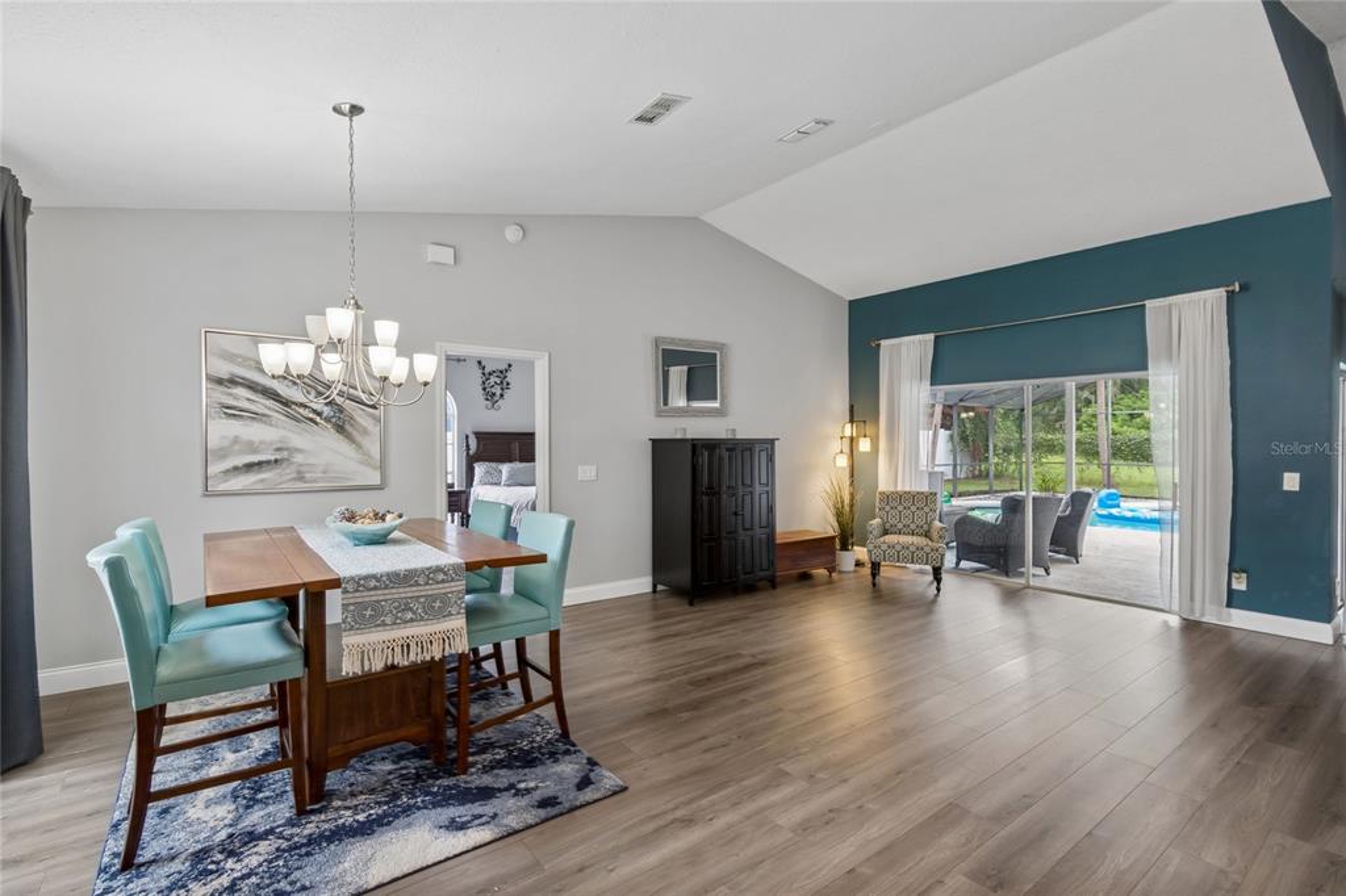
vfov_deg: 77.3
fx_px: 561
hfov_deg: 100.4
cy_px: 448
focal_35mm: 15
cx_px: 673
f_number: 7.1
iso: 100
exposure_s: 1/13
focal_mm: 10
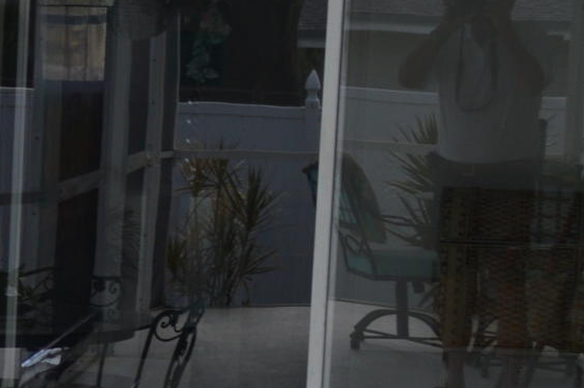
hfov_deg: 9.8
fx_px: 3127
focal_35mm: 193
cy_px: 320
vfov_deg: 7.1
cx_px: -665
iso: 140
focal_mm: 24
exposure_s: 1/125
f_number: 5.6
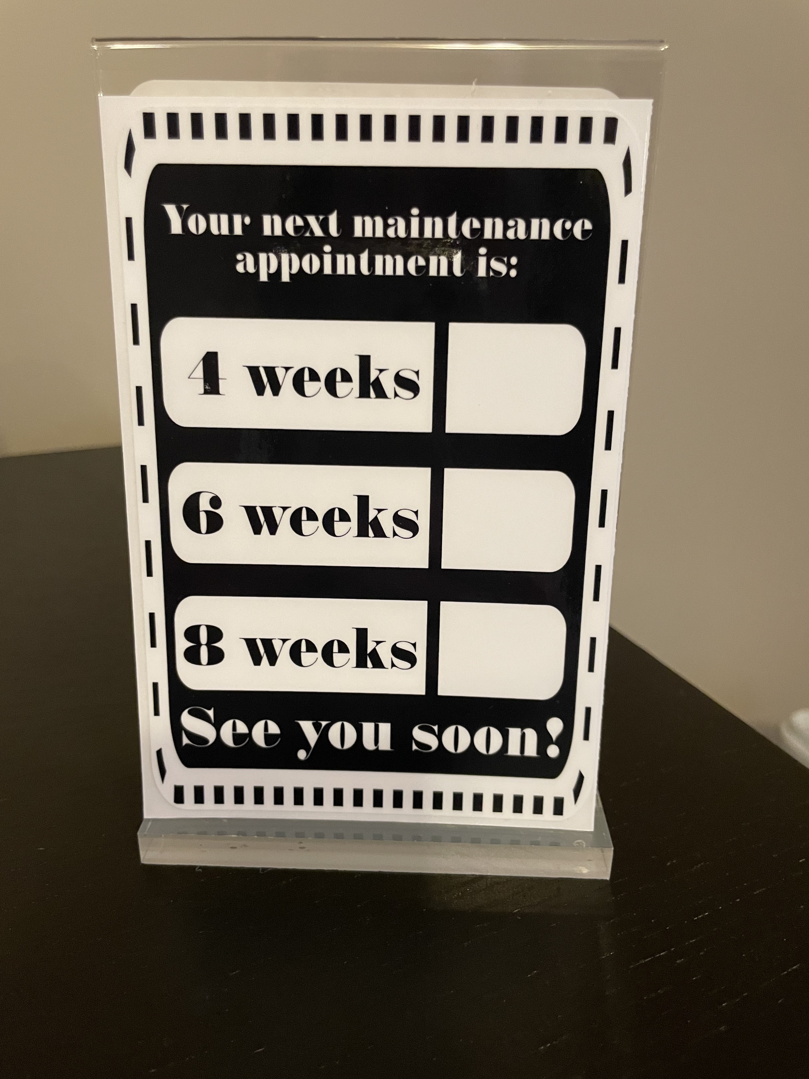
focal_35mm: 26
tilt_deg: -20.6
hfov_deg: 53.1
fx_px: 810
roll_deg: -0.6
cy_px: 540
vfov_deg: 67.3
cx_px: 404
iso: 320
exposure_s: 1/40
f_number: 1.6
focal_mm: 4.2
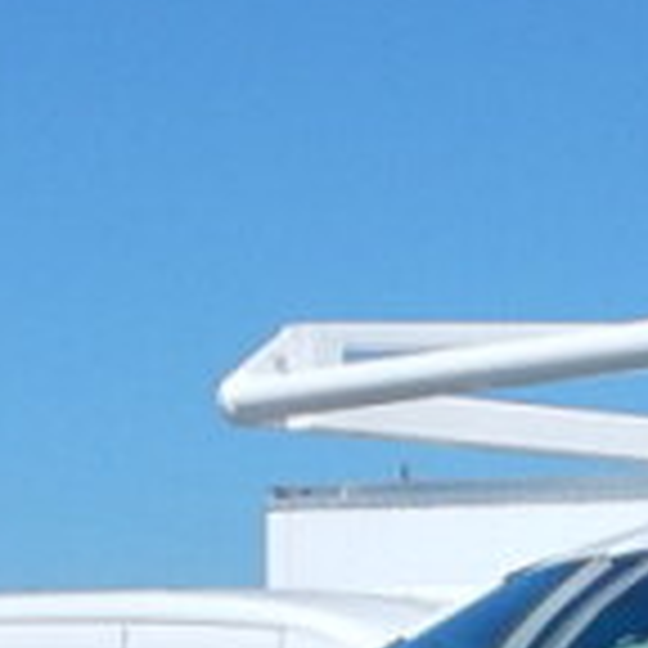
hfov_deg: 8.7
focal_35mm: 196
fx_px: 4151
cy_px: 1557
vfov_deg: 8.2
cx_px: 958
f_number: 6.1
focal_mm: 4.5
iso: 125
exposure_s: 1/1500
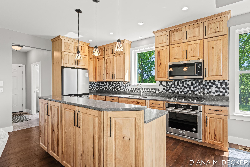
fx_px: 125
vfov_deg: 67.4
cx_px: 125
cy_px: 84
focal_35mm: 18
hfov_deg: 90.0
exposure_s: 1/8
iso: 250
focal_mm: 18
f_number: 8
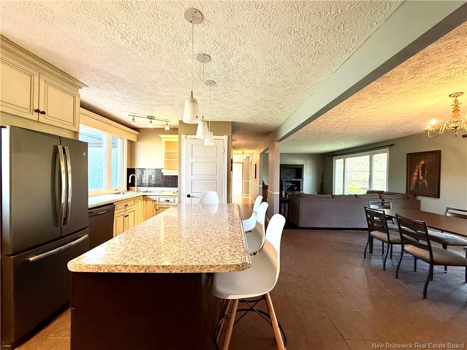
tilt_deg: +0.3
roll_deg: -1.0
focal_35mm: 14
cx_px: 234
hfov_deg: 102.1
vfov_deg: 85.7
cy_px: 175
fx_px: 189
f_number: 2.2
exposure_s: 1/60
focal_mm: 2.22
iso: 250
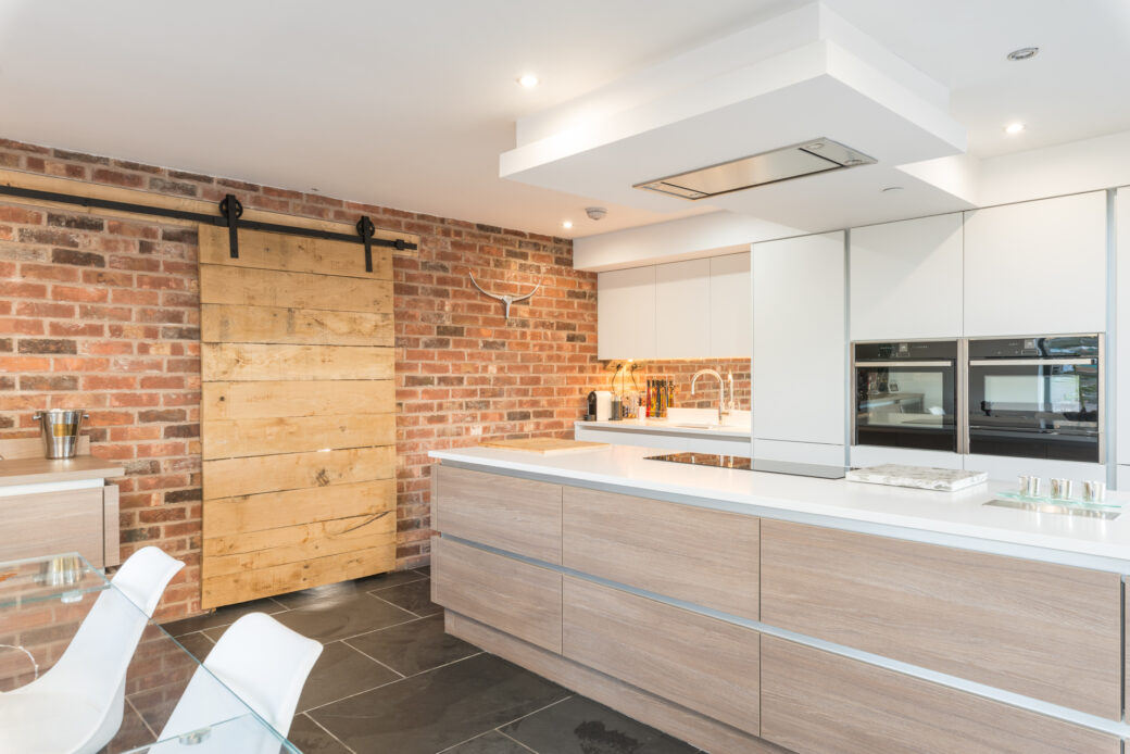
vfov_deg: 57.3
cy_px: 377
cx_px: 565
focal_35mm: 22
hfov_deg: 78.6
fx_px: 691
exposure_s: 1/1.67
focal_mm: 22
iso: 100
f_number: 9
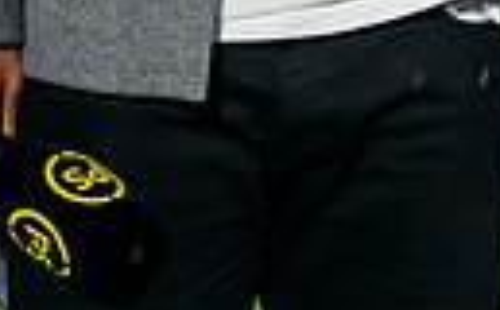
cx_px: 763
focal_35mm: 285
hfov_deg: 7.3
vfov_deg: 4.4
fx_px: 3875
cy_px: -531
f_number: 2.8
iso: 3200
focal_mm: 50
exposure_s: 1/500
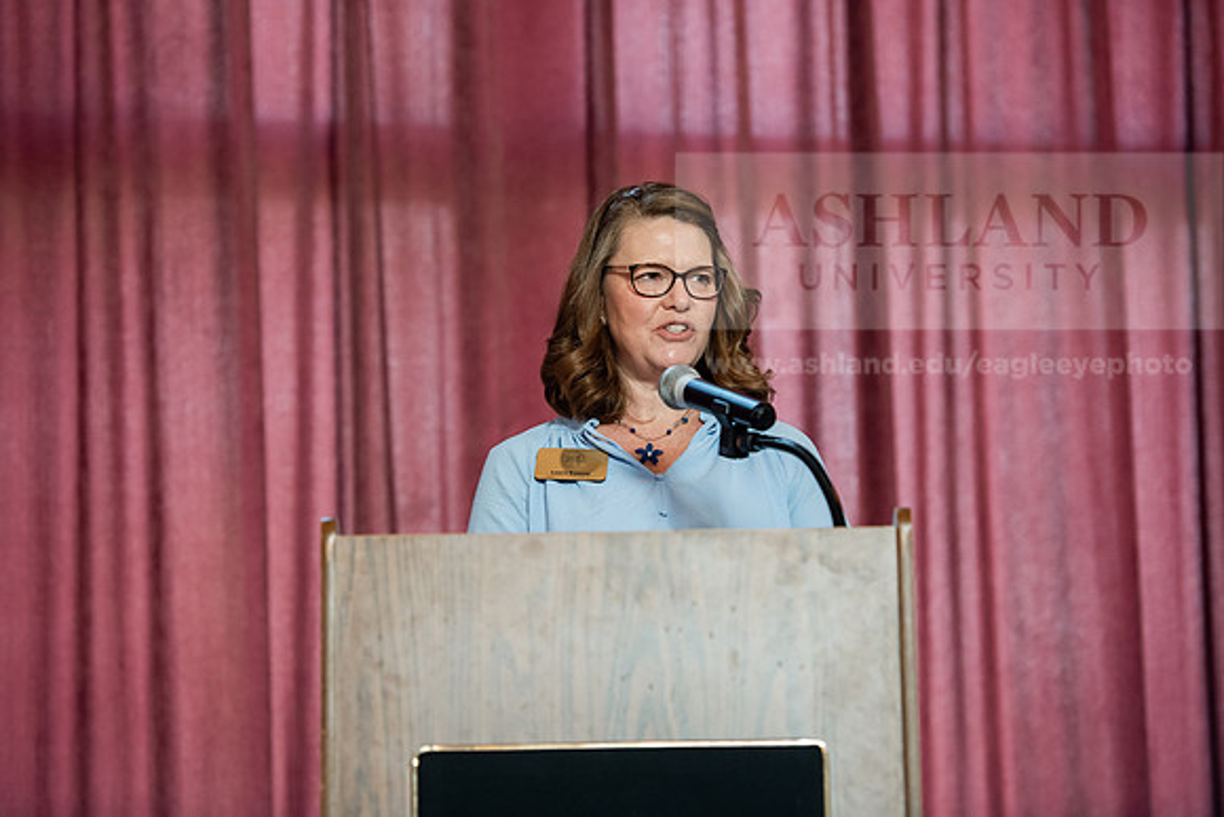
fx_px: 4421
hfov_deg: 15.8
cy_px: 408
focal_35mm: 130
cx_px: 612
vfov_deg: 10.6
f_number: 3.2
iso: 1600
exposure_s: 1/200
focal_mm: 130
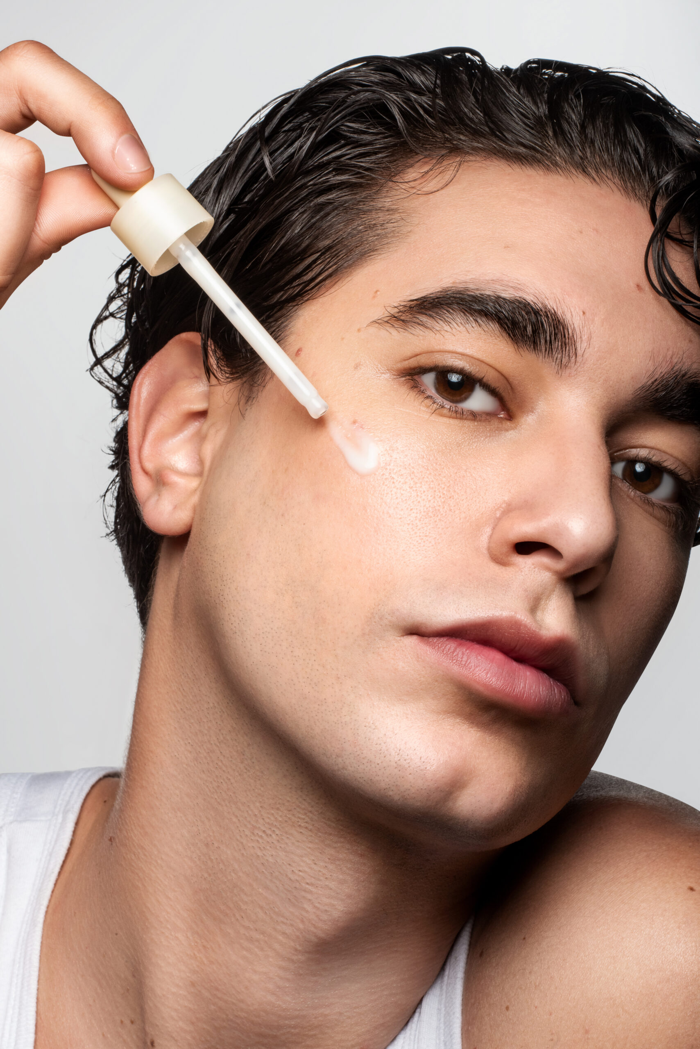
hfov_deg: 12.5
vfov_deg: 18.6
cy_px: 524
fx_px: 3205
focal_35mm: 110
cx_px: 350
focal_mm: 110
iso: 400
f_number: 25
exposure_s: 1/200
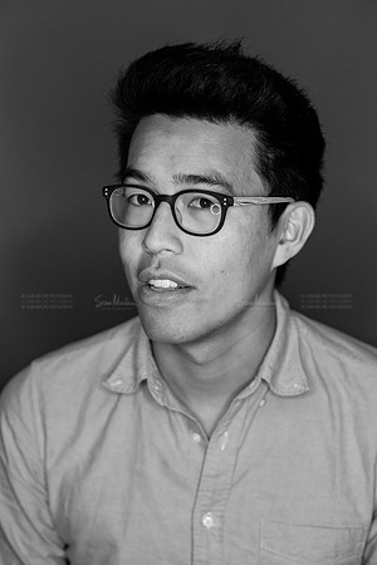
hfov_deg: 16.1
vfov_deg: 23.9
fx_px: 1335
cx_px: 188
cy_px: 282
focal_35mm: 85
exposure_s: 1/200
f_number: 3.2
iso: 2000
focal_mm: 85
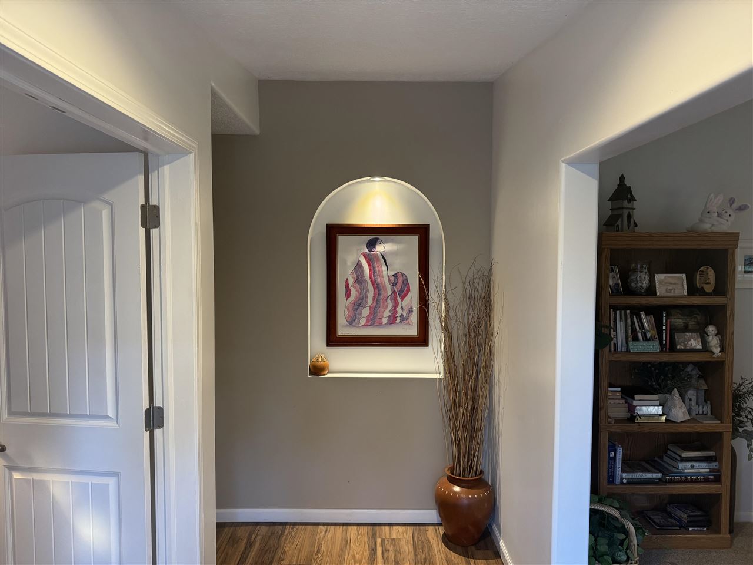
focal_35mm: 24
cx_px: 376
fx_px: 522
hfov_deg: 71.6
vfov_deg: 56.8
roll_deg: -0.7
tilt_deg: -4.1
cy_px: 282
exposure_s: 1/60
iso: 250
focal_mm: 6.76
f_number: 1.78
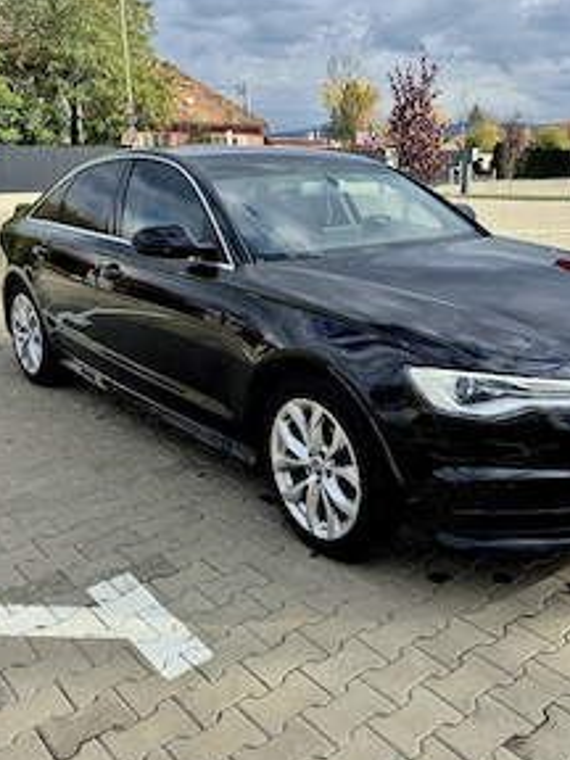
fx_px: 703
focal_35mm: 32
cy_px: 351
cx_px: 364
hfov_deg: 43.7
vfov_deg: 56.8
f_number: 1.8
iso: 25
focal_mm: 5.4
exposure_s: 1/909
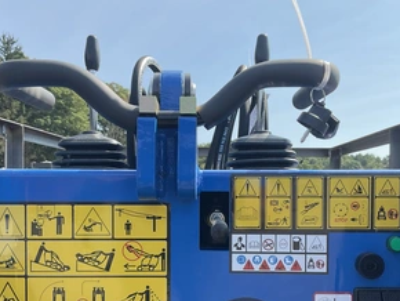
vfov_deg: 35.7
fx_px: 463
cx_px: 201
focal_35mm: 40
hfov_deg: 46.8
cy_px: 195
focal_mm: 3
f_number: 1.8
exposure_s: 1/869
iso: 25
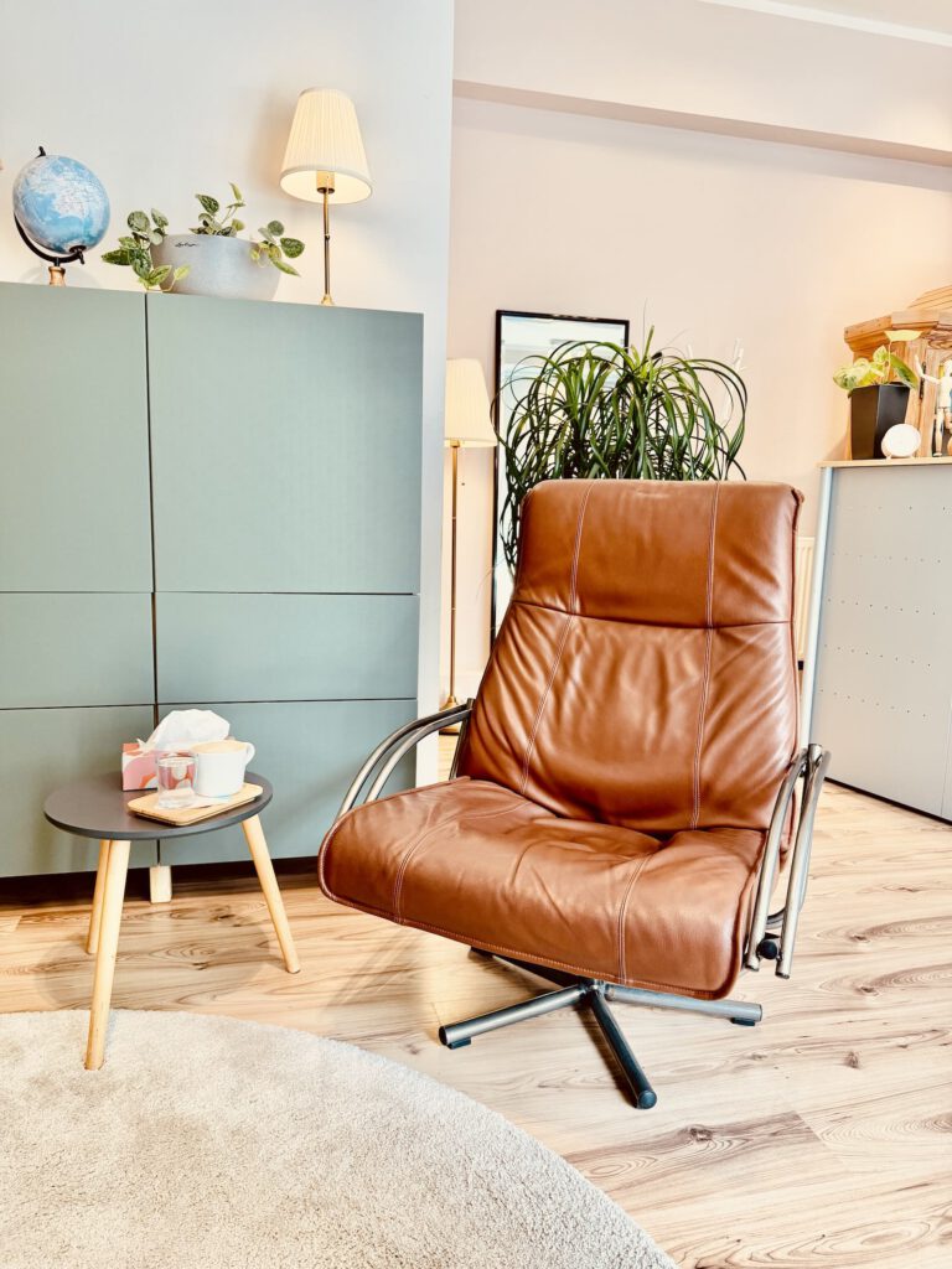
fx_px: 880
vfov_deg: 71.6
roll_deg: -2.0
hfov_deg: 56.8
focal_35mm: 24
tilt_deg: -7.3
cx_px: 476
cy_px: 634
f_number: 1.78
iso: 80
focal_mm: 6.76
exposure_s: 1/100
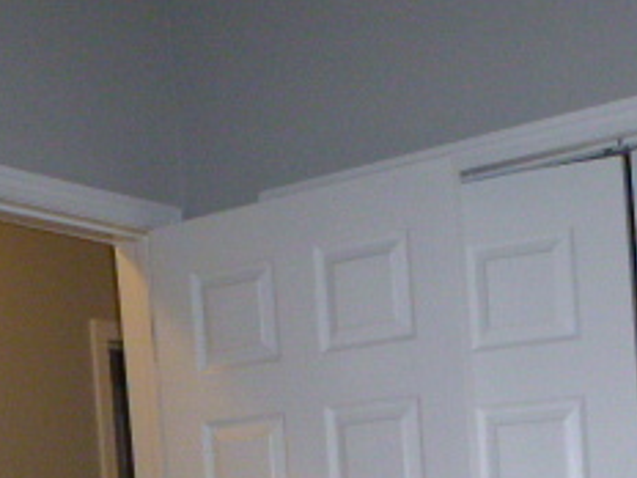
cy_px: 591
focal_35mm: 69
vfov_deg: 19.9
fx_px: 1270
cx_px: 439
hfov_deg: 27.9
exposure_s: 1/60
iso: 400
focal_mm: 4.5
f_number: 3.9
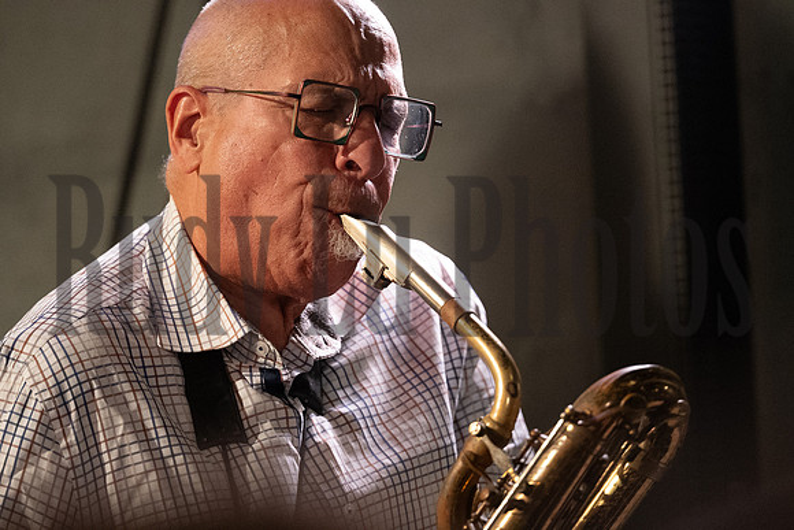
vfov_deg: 4.6
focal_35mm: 300
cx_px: 397
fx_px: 6618
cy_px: 265
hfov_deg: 6.9
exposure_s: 1/200
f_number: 2.8
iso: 5000
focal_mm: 200
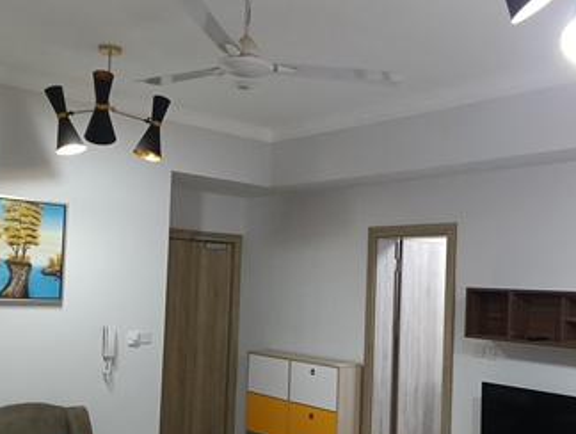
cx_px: 361
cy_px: 275
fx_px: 633
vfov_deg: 37.6
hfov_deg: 48.4
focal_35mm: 38
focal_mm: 3.98
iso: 1000
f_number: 1.8
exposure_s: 1/33.3
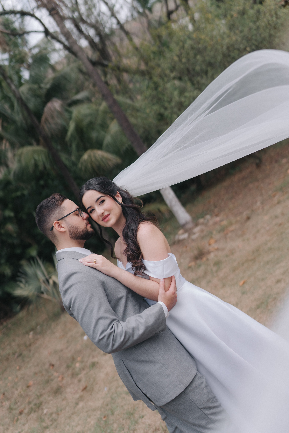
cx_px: 144
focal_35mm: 35
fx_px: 421
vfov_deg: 54.4
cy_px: 216
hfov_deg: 37.9
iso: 250
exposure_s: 1/8000
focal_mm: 35
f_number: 1.8
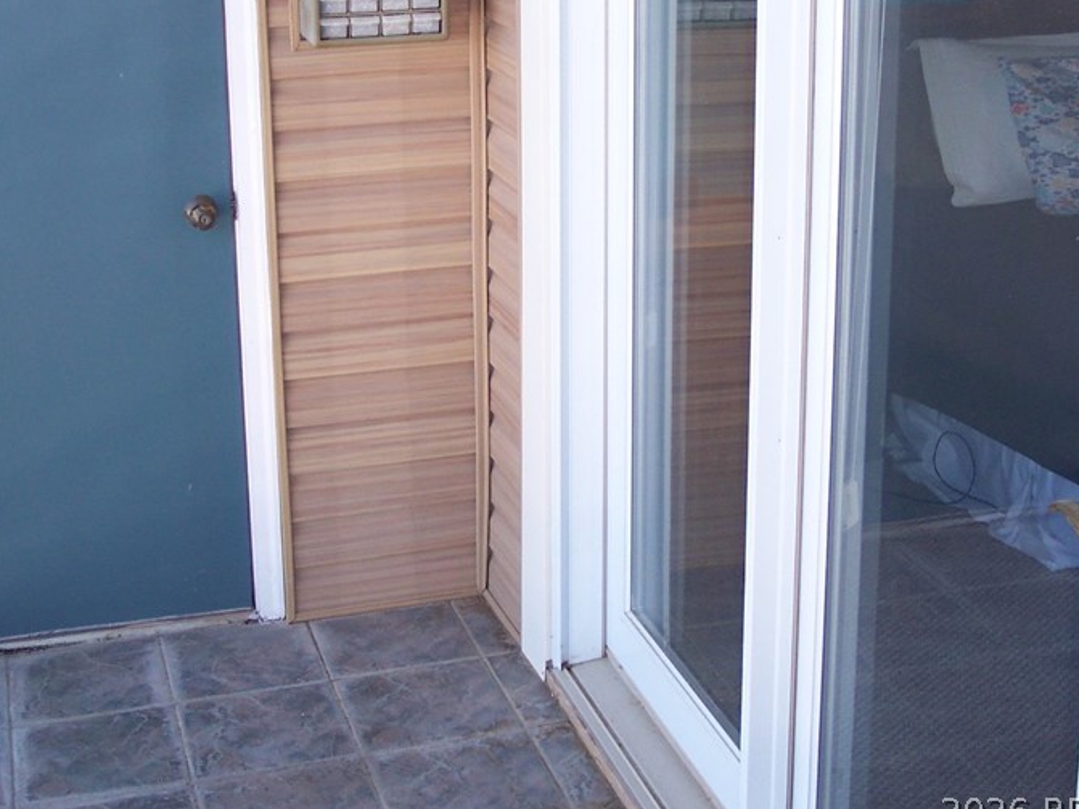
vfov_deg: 25.0
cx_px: 555
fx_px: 1808
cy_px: 220
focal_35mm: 58
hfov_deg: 33.2
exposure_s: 1/250
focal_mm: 8
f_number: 2.8
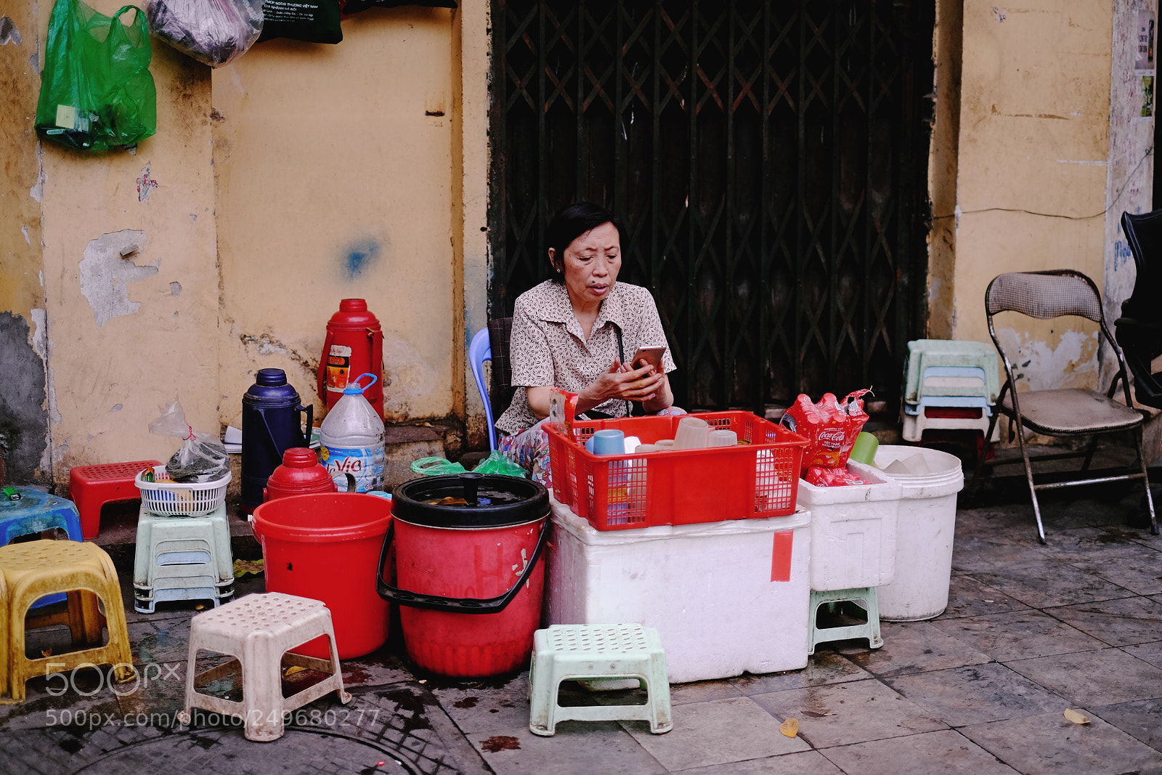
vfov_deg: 25.5
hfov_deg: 37.5
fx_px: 1711
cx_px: 581
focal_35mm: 53
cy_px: 388
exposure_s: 1/160
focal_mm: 35
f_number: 1.4
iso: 400
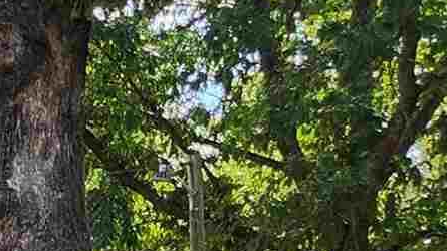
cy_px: 410
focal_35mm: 173
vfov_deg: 6.9
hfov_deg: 9.5
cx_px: -919
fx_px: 2050
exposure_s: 1/854
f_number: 1.8
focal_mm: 5.4
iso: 20
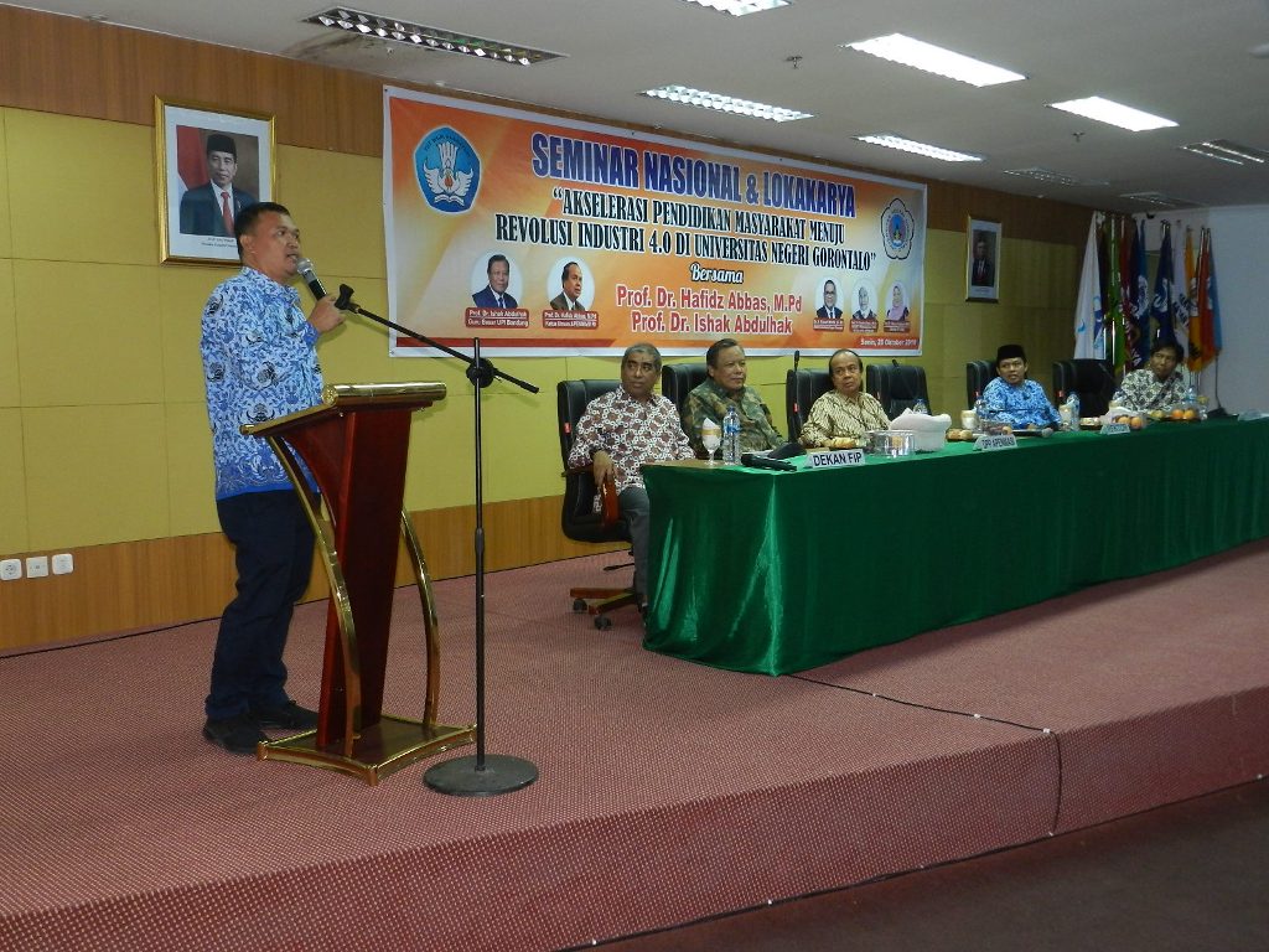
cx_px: 634
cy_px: 476
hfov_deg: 56.8
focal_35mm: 32
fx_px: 1173
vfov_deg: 44.2
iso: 400
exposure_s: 1/30
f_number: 3.7
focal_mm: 5.6
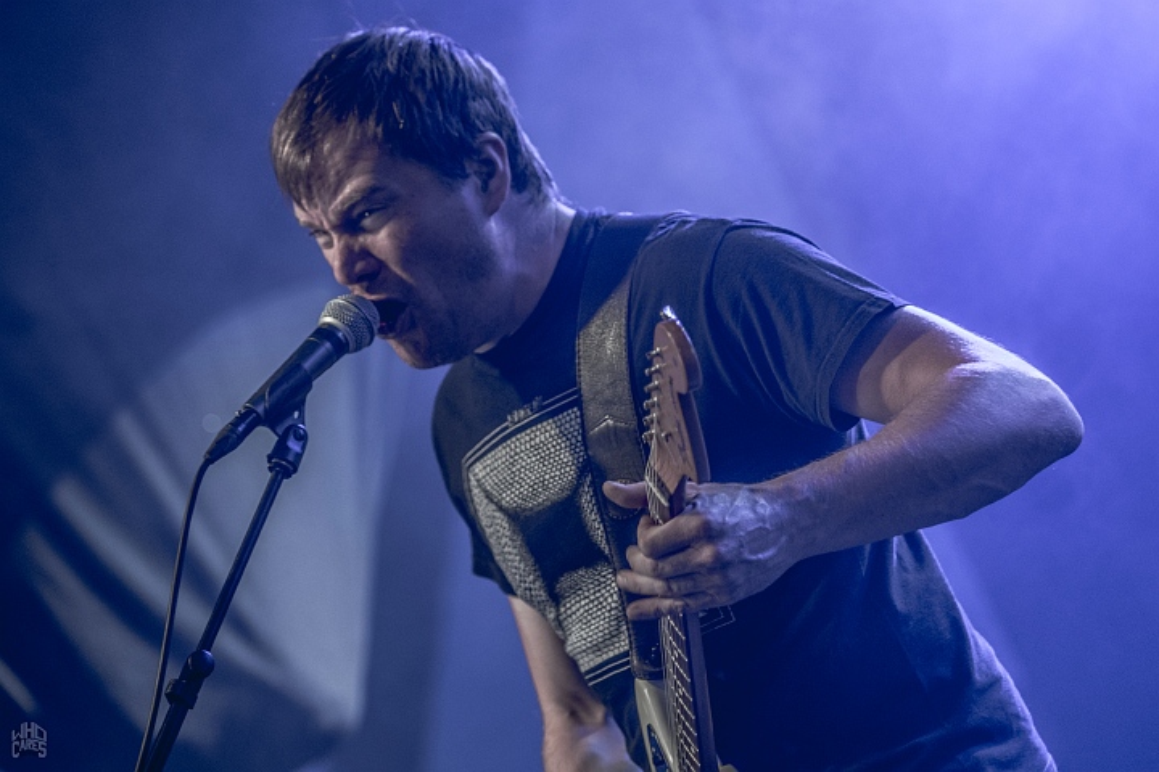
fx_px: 5601
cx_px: 580
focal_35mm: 174
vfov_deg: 7.9
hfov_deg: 11.8
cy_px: 386
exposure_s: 1/125
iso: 1600
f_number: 2.8
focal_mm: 116
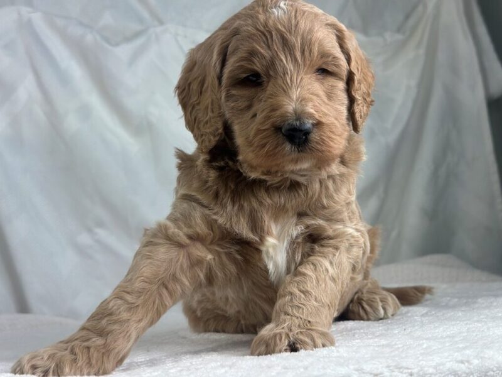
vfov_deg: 30.3
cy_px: 188
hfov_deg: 39.7
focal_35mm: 48
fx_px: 696
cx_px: 251
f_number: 1.78
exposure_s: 1/383
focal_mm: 6.86
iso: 80
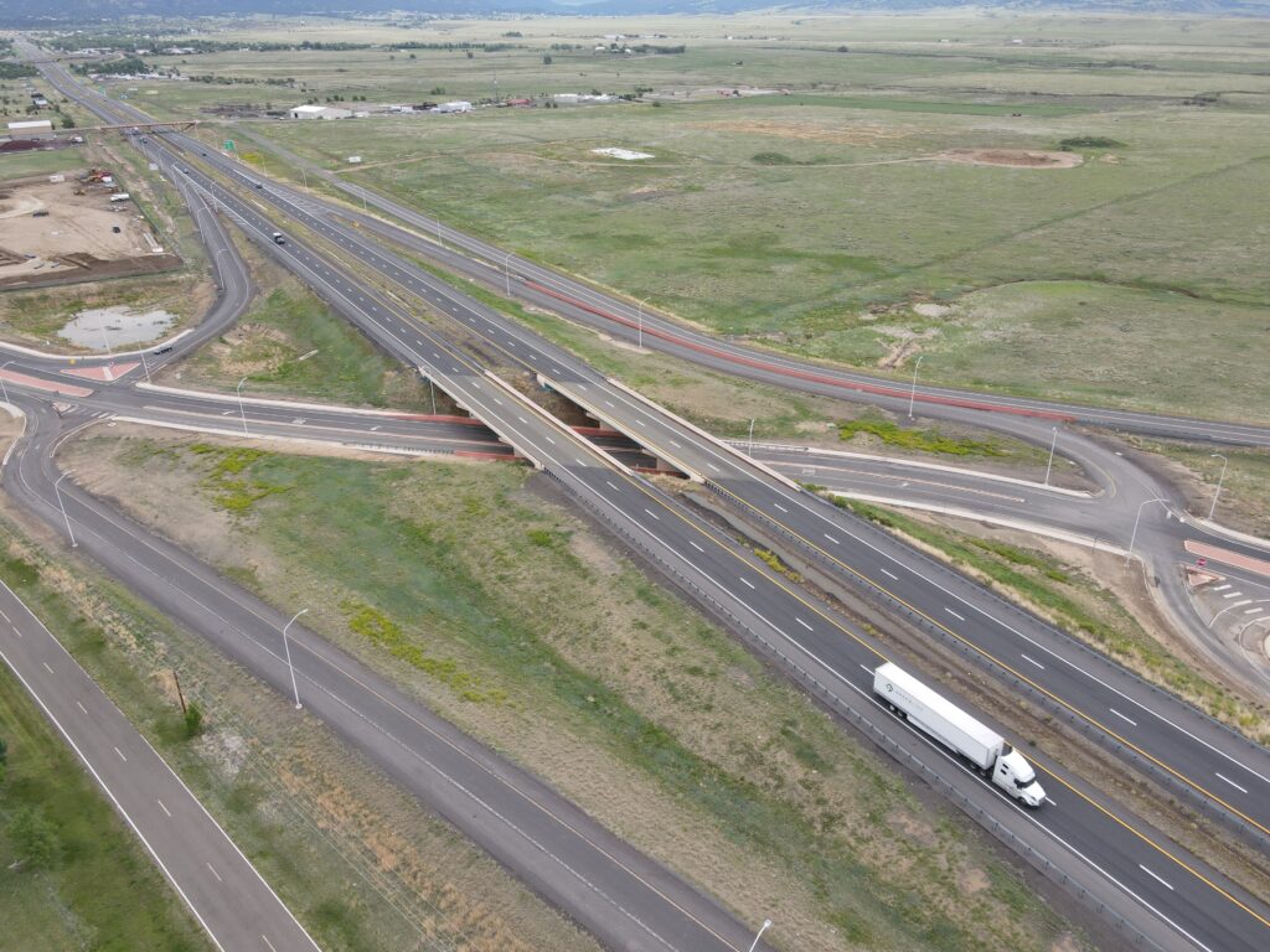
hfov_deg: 71.6
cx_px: 635
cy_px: 476
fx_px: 881
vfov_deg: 56.8
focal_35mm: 24
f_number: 2.8
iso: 110
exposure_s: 1/250
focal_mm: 4.5
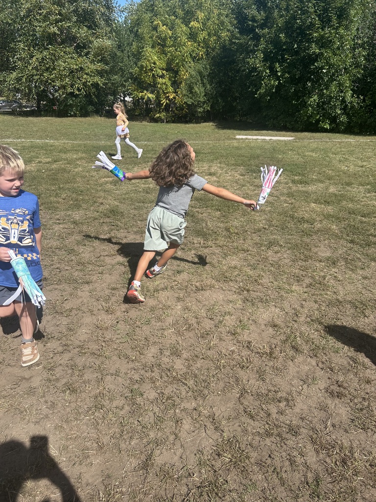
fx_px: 377
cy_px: 251
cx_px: 188
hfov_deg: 53.1
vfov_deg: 67.3
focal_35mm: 26
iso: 50
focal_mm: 5.7
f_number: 1.5
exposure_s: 1/3356
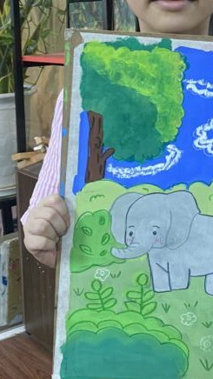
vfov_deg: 31.5
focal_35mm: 65
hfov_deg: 18.2
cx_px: 197
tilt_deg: -3.8
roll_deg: +1.0
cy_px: 73
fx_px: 653
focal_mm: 4.25
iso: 160
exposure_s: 1/50
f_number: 1.8
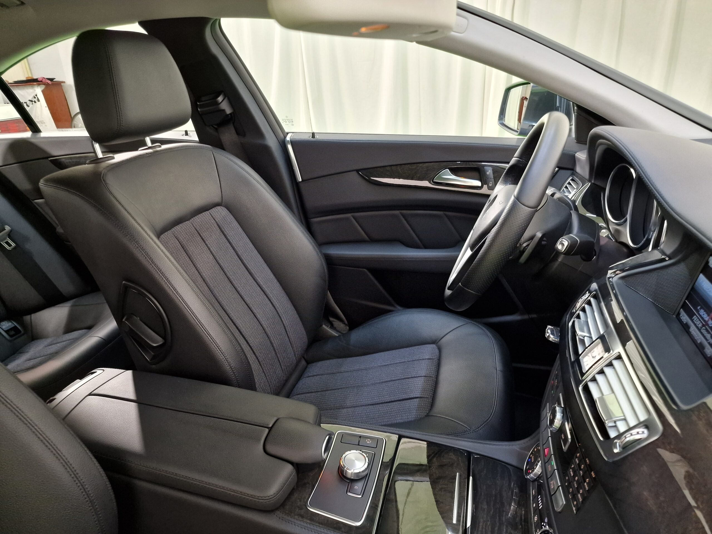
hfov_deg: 73.9
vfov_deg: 58.9
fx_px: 473
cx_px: 356
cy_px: 267
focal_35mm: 23
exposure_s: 1/25
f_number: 1.8
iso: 400
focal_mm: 6.4
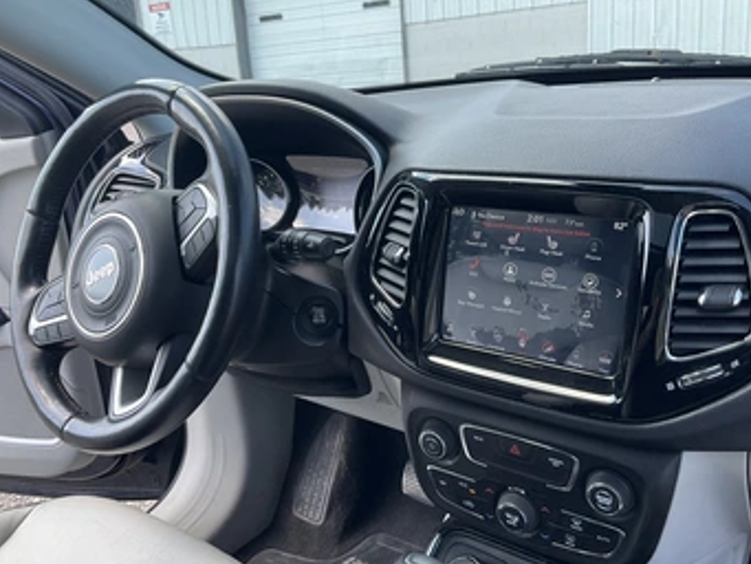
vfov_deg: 41.8
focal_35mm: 34
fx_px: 738
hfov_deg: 53.9
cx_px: 379
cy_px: 275
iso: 20
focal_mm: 3
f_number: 1.8
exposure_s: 1/143
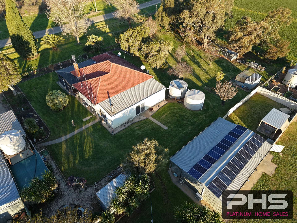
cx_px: 148
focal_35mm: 24
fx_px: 206
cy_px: 112
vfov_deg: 56.8
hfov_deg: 71.6
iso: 200
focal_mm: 8.67
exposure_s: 1/1000
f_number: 1.8
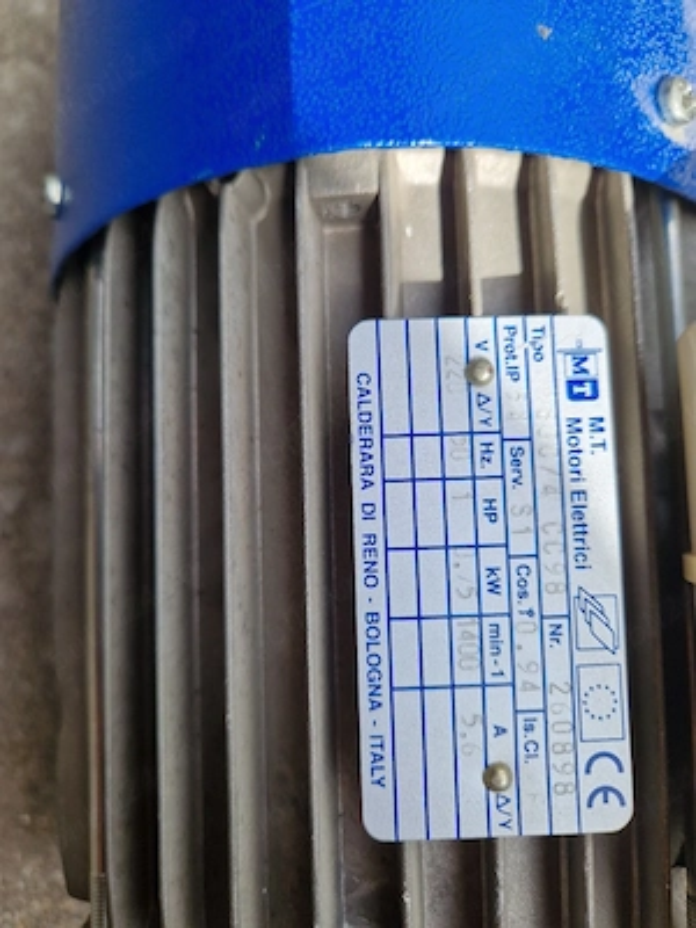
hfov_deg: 58.9
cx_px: 348
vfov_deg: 73.9
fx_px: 617
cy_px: 464
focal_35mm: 23
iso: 50
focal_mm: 5.4
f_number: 1.8
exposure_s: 1/526
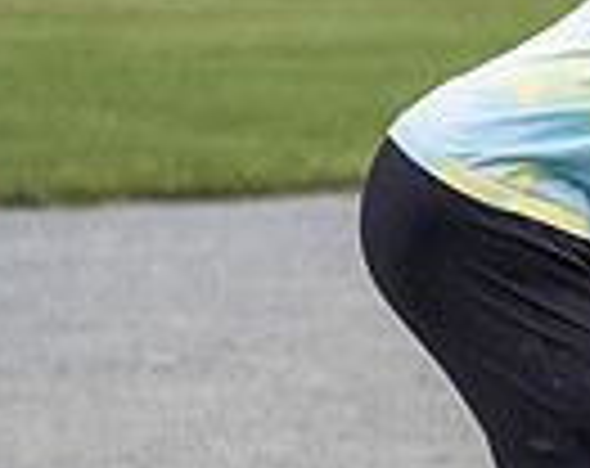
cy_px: 272
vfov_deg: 2.3
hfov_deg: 2.8
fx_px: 11926
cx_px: 1103
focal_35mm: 685
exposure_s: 1/1600
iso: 200
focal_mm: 79
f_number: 2.8
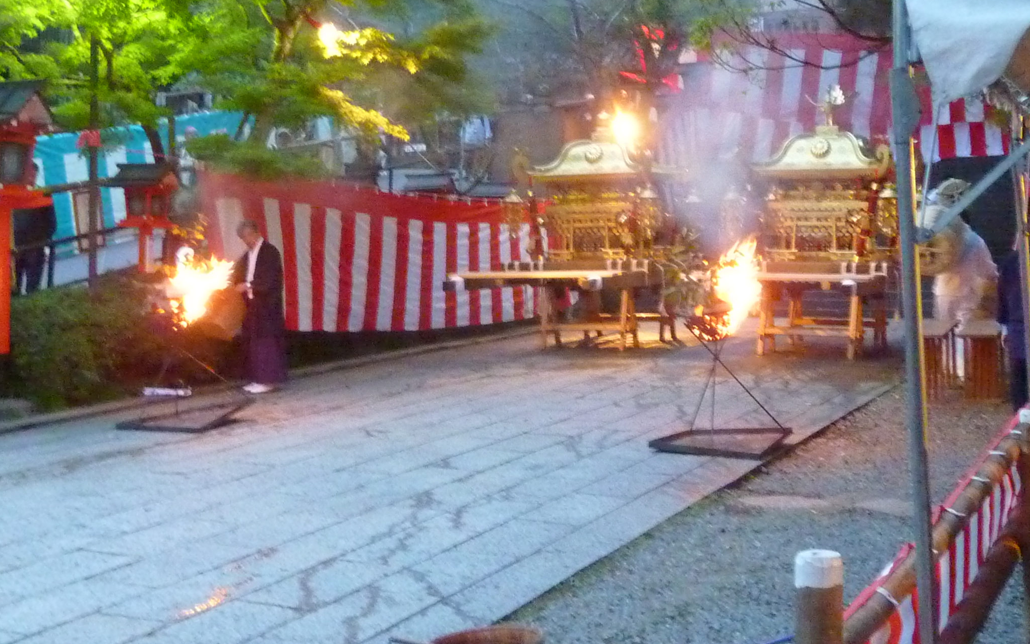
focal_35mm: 51
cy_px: 275
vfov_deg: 25.3
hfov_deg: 39.6
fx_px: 1432
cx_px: 515
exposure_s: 1/10
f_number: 3.3
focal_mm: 4.4
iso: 800
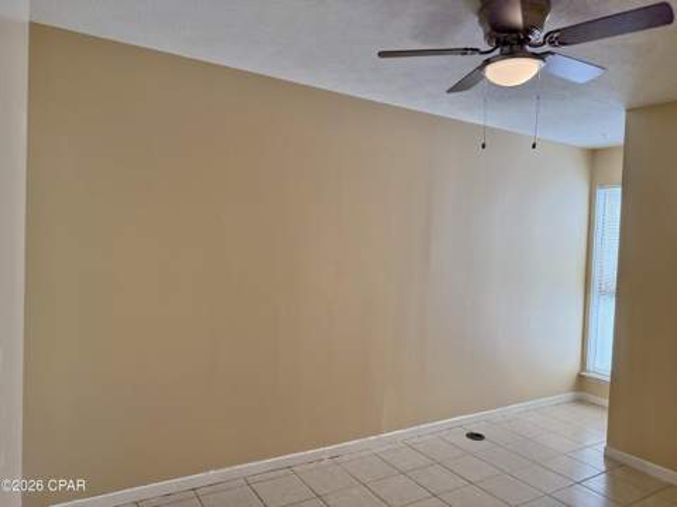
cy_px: 254
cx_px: 338
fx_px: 469
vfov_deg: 56.7
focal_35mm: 24
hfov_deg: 71.7
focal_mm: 6.76
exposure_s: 1/240
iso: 200
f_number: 1.78
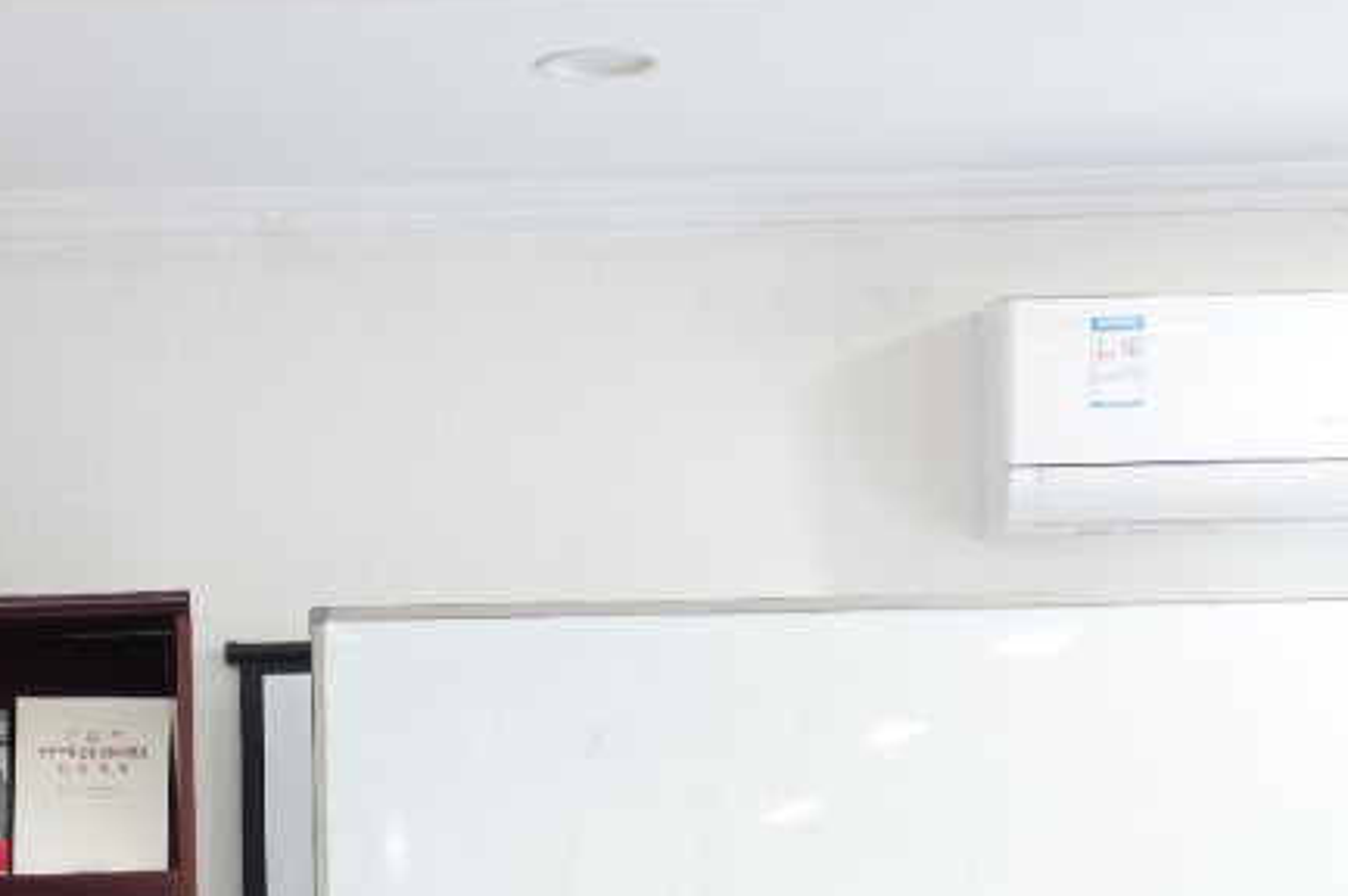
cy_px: 1496
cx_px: 112
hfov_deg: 16.6
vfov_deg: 10.7
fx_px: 4565
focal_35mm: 122
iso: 1600
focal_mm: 33
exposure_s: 1/40
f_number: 4
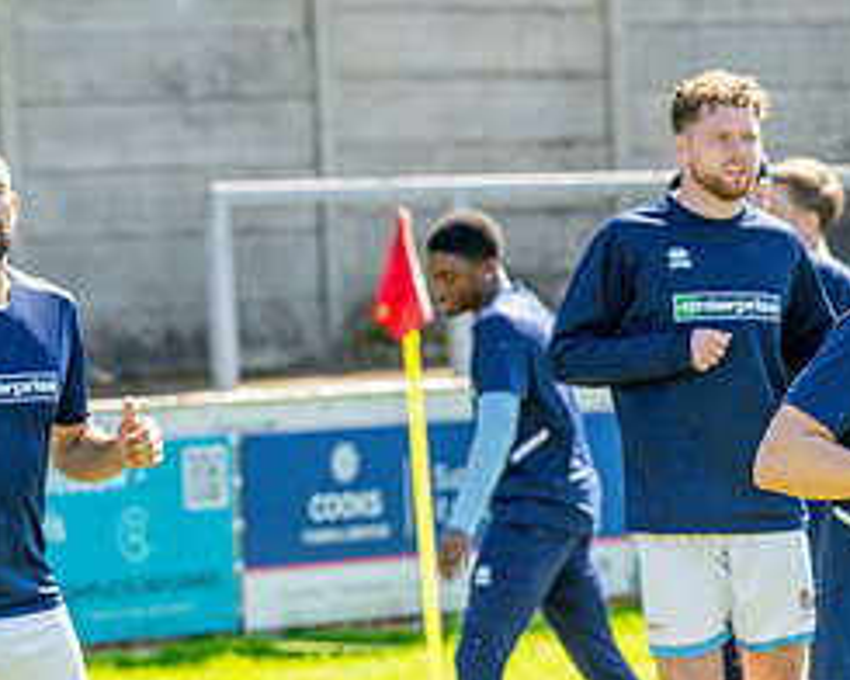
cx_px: 897
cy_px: 722
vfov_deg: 4.4
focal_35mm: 350
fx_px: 8805
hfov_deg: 5.5
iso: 200
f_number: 4
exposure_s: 1/1000
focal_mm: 135
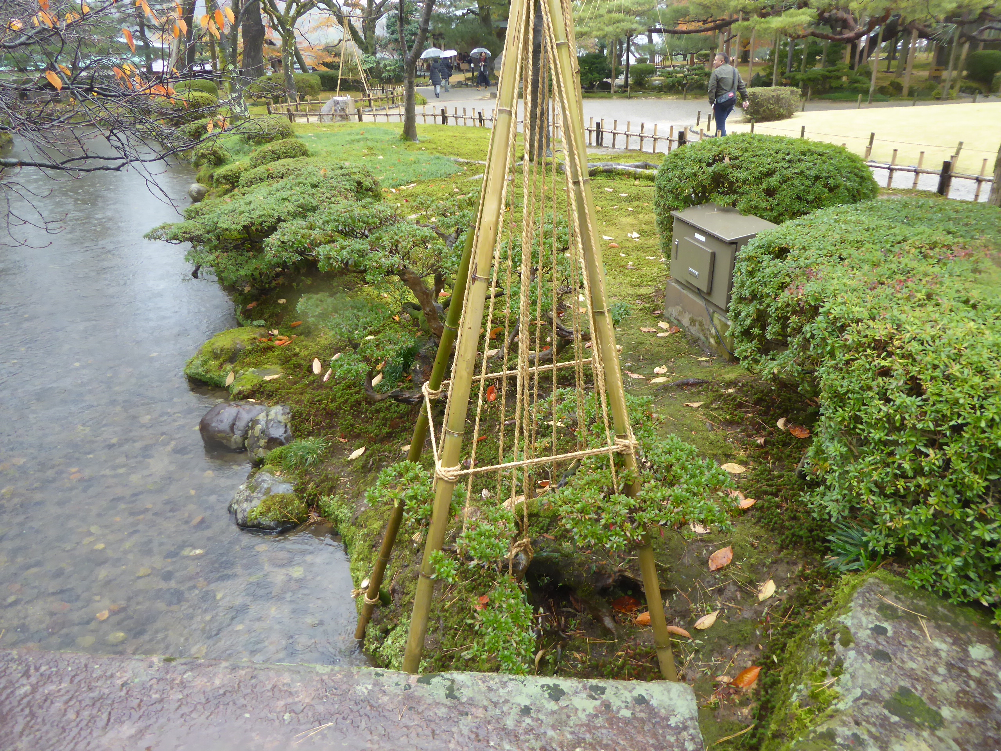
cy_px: 376
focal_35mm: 25
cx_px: 500
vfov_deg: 54.9
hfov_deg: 69.4
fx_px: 723
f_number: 3.3
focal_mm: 4.3
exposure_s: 1/125
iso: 250
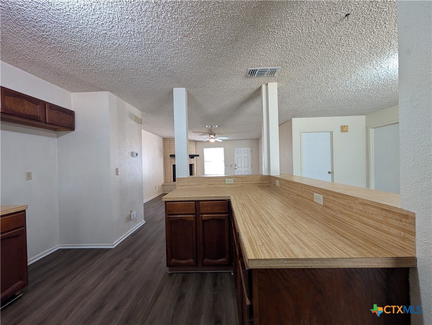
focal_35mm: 12
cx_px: 216
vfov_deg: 94.6
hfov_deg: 110.5
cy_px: 162
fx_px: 150
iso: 91
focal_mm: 2.02
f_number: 1.7
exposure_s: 1/24
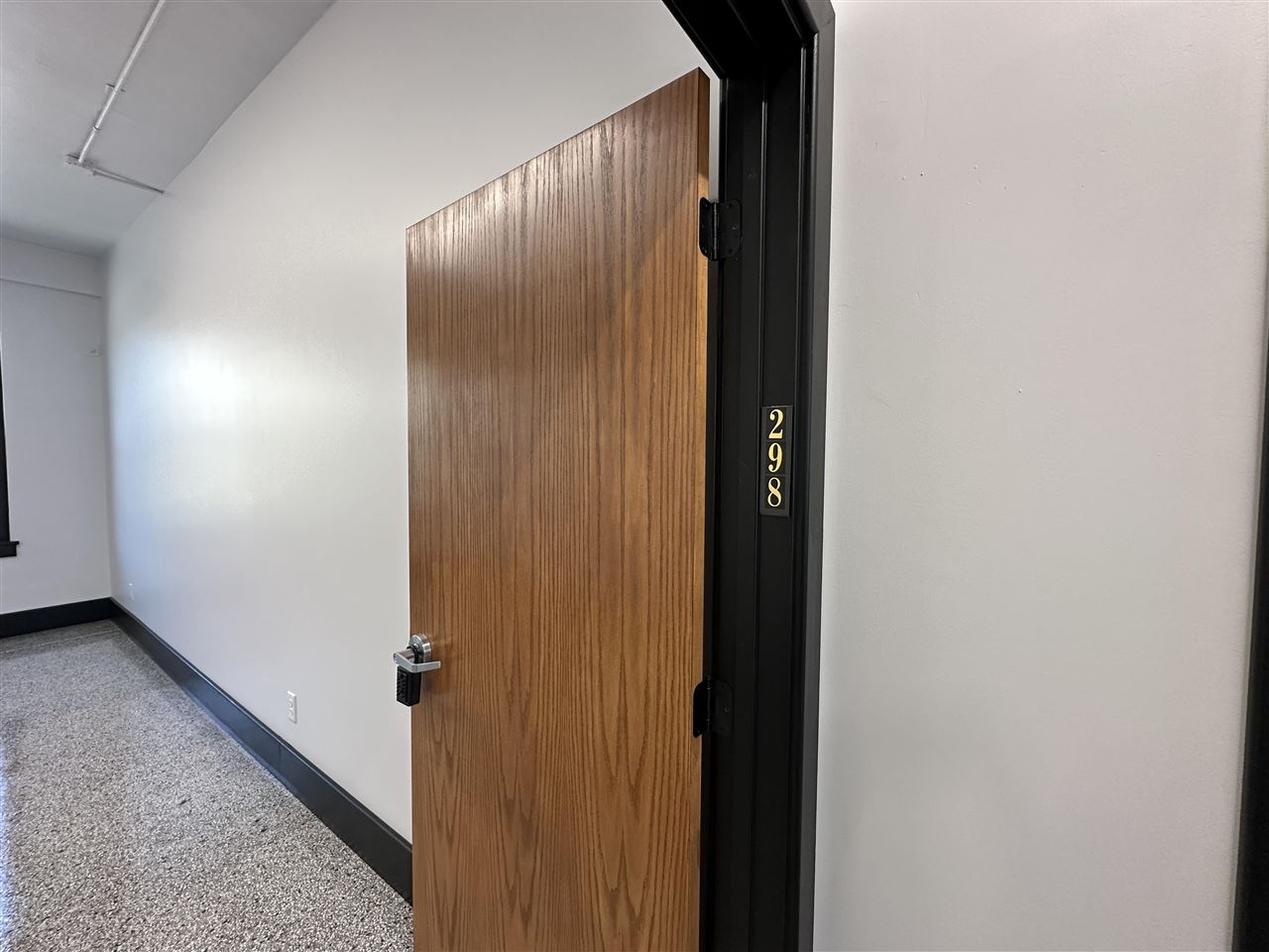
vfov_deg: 85.7
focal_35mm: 14
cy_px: 476
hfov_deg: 102.1
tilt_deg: -2.7
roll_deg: -1.1
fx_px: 513
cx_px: 634
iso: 200
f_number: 2.2
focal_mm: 2.22
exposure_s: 1/120
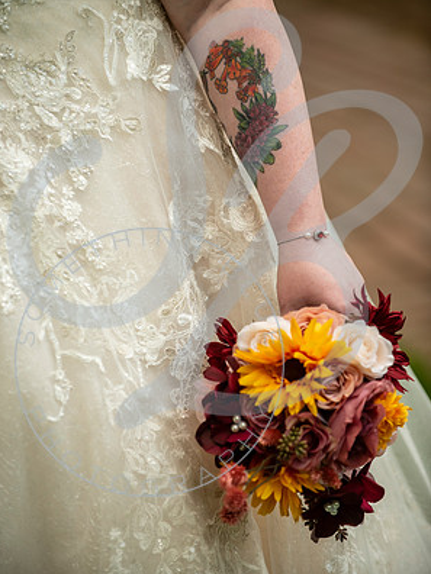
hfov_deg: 7.8
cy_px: 252
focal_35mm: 191
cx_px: 215
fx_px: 3171
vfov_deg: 10.4
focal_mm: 175
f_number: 2.8
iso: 640
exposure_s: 1/640
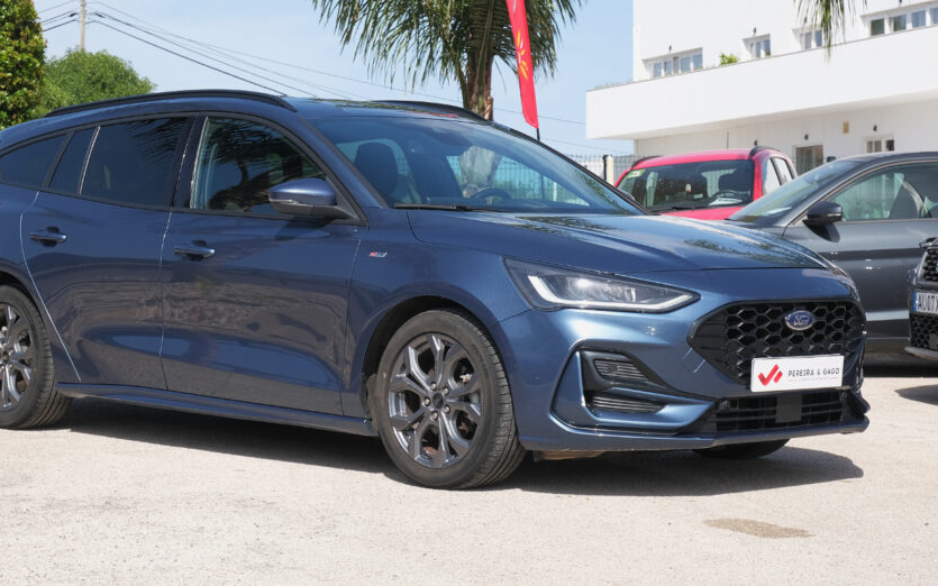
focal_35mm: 85
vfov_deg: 15.4
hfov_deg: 24.3
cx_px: 379
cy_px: 297
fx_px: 2173
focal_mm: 45
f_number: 9
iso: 160
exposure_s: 1/180
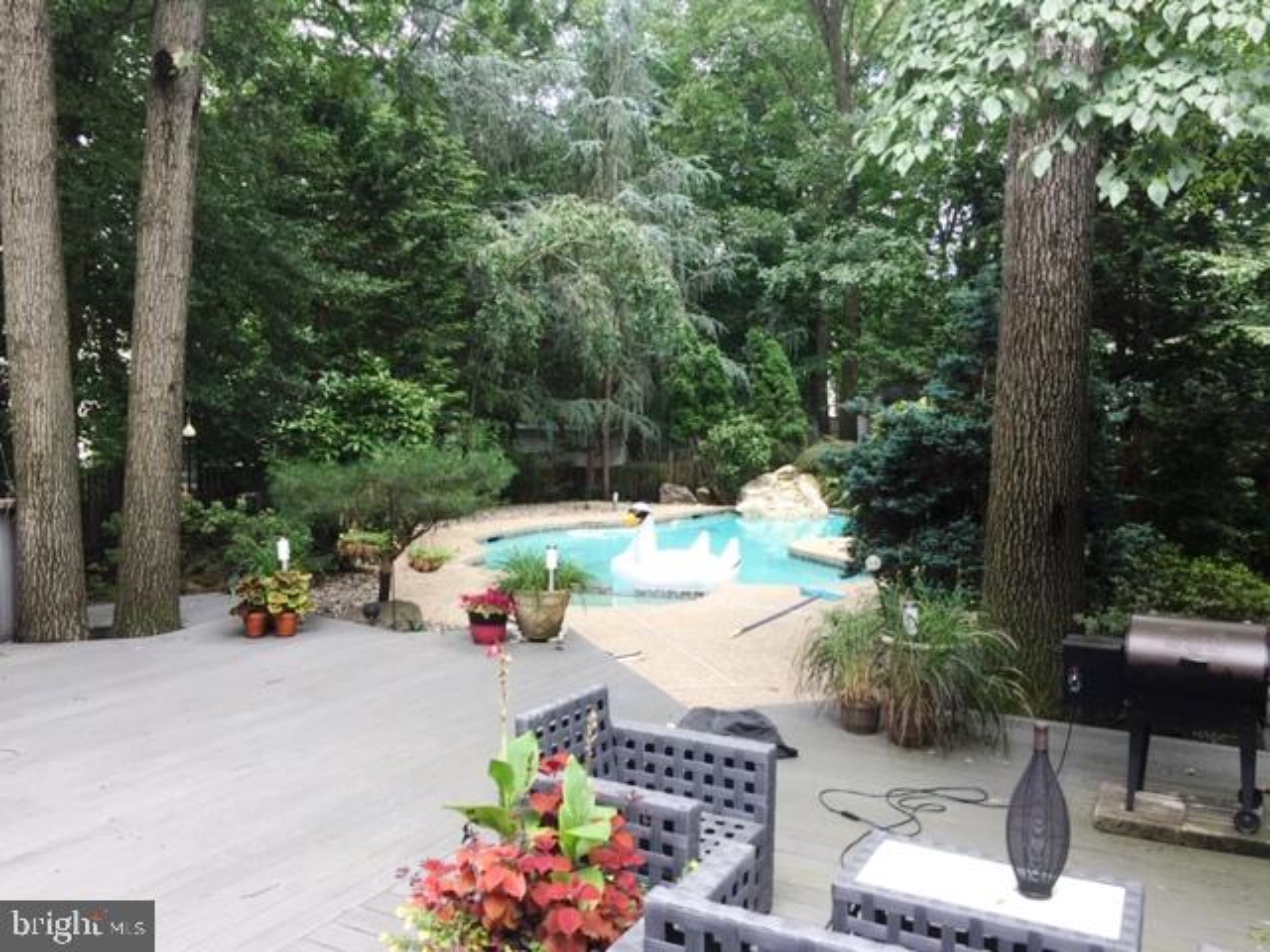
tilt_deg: -2.0
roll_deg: -1.8
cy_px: 476
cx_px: 635
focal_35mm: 29
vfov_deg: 48.2
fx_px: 1064
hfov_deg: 61.7
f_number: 2.2
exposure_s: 1/120
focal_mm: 4.15
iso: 50
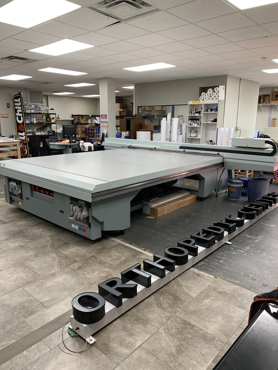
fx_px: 278
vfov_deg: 67.3
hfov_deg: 53.1
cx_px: 139
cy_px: 185
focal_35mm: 26
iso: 100
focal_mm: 4.25
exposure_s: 1/74
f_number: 1.8
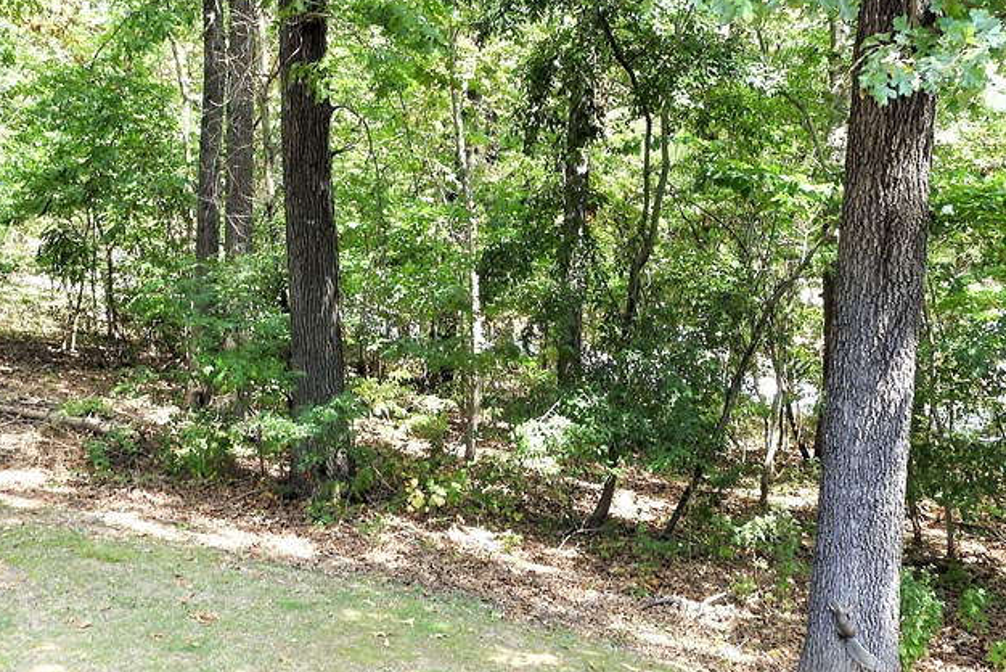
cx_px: 505
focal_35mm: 51
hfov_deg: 38.9
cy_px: 249
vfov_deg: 26.4
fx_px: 1426
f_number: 3.5
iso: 100
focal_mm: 5.4
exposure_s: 1/60
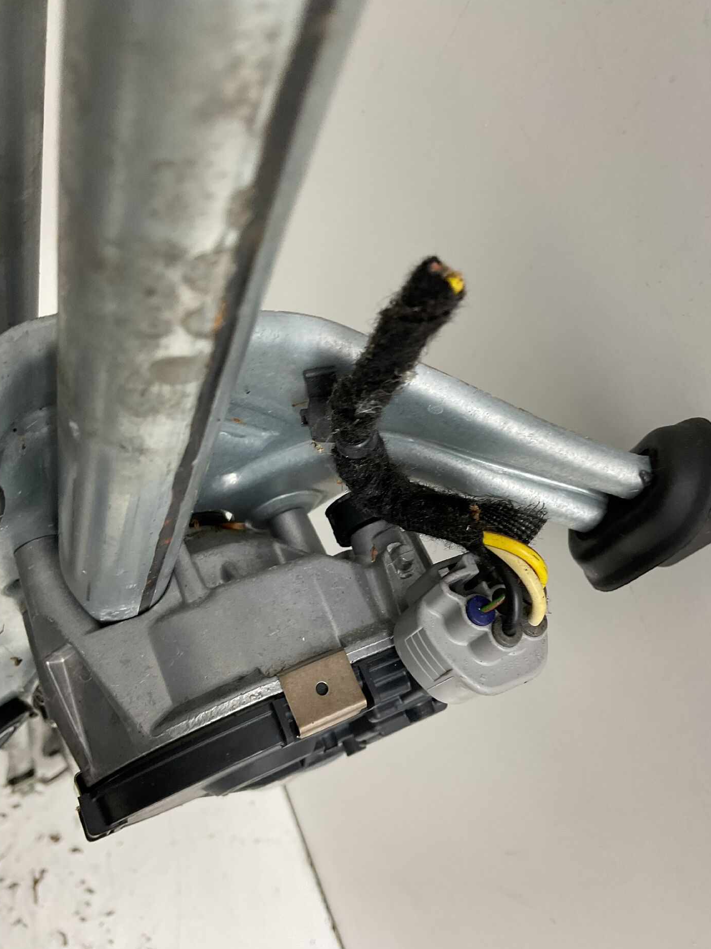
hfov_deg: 46.8
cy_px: 488
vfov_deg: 60.0
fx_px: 822
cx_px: 361
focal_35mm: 30
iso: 40
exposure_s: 1/50
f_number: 1.8
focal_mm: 3
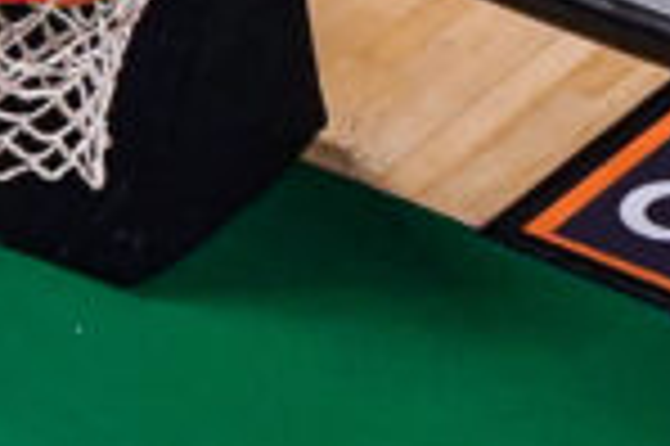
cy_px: 730
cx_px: -292
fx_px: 36028
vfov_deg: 0.7
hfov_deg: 1.1
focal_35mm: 1938
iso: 2000
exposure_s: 1/1600
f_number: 2.8
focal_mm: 200
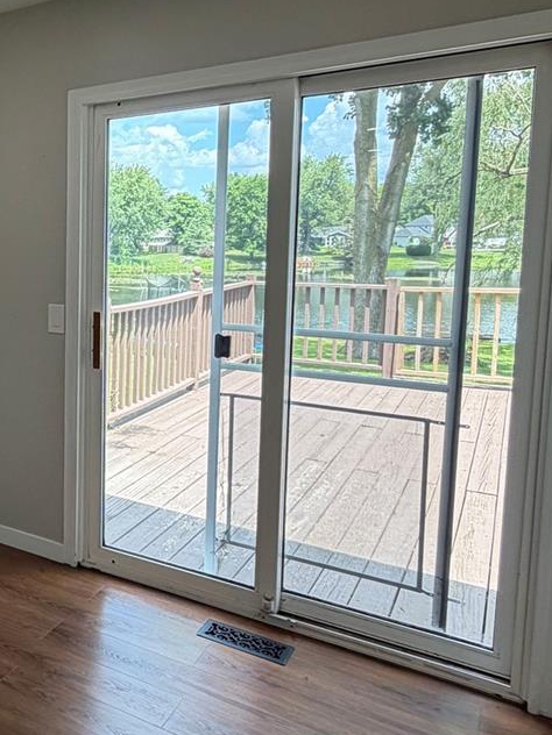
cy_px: 321
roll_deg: +0.7
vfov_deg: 53.8
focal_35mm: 34
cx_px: -93
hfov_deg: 34.4
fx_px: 723
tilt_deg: -7.1
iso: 100
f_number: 2.2
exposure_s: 1/121
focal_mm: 2.22
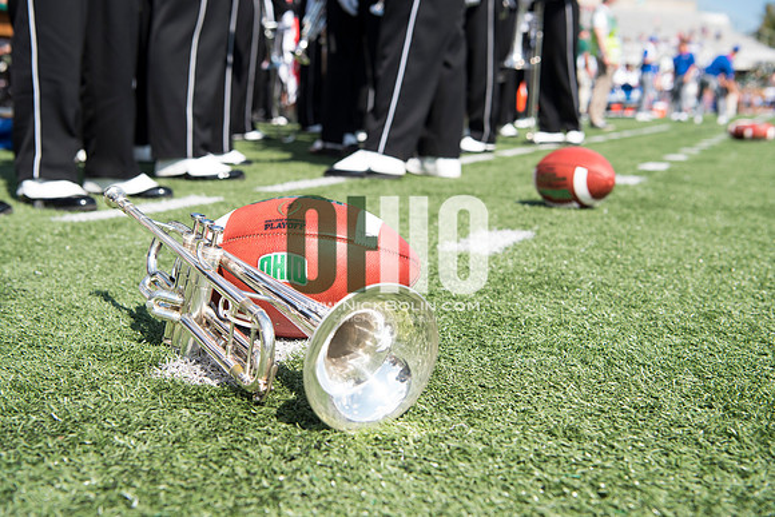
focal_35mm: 46
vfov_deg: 29.3
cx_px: 388
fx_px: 990
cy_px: 258
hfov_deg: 42.7
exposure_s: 1/500
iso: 200
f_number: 5.6
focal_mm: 46
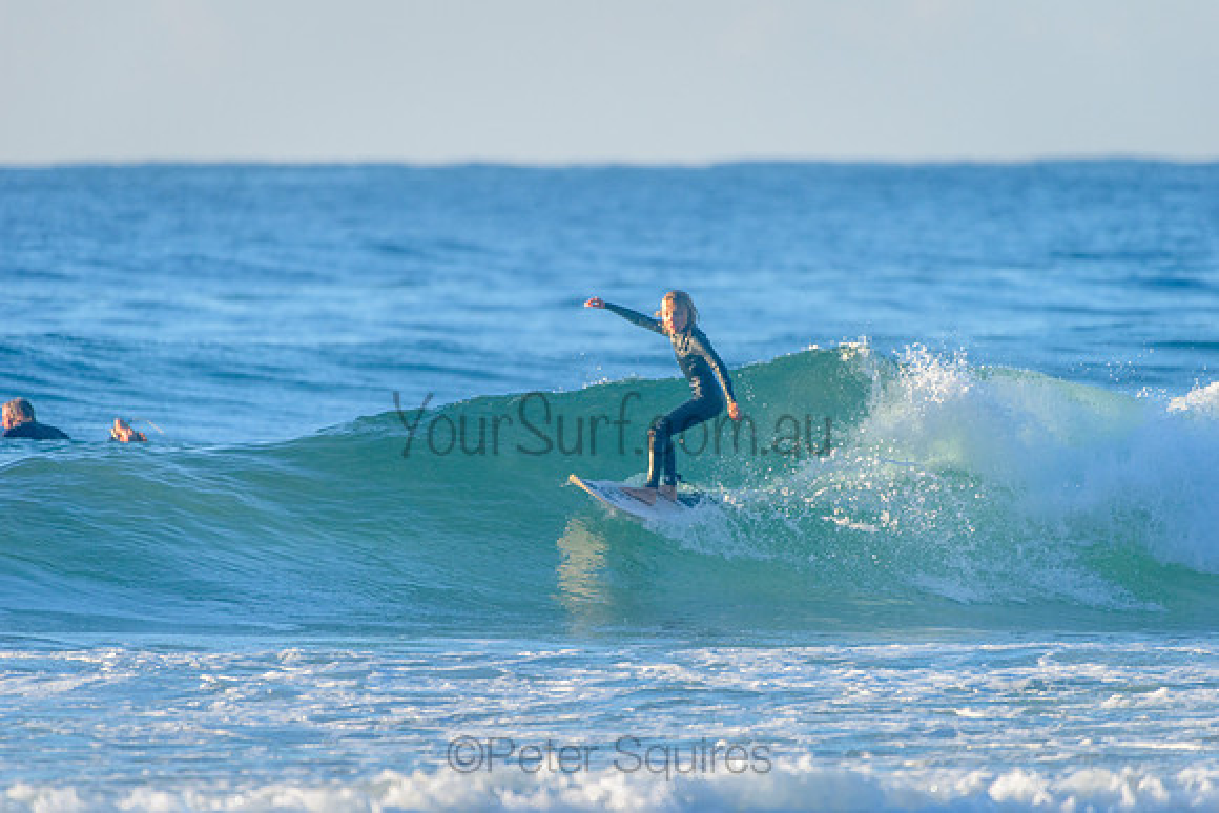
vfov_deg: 2.8
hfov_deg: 4.1
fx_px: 16940
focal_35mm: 500
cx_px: 610
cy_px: 406
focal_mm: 500
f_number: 5.6
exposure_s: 1/2000
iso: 450
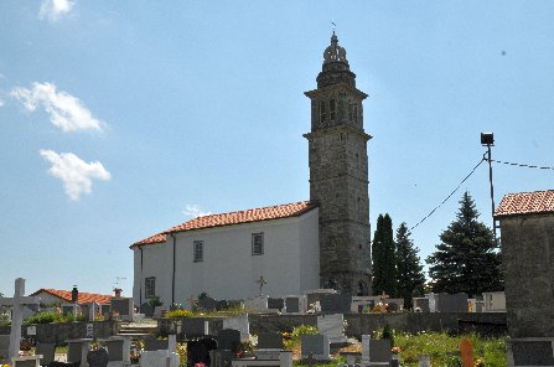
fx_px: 691
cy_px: 184
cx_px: 277
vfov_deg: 29.7
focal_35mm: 45
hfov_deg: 43.7
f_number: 14
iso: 500
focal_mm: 30
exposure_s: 1/800
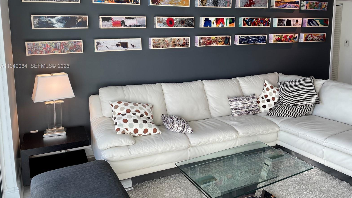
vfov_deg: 39.7
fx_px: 271
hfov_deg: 66.1
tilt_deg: -7.3
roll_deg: +0.4
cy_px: 66
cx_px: 179
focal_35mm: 29
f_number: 1.6
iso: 32
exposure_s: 1/159
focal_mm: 4.2
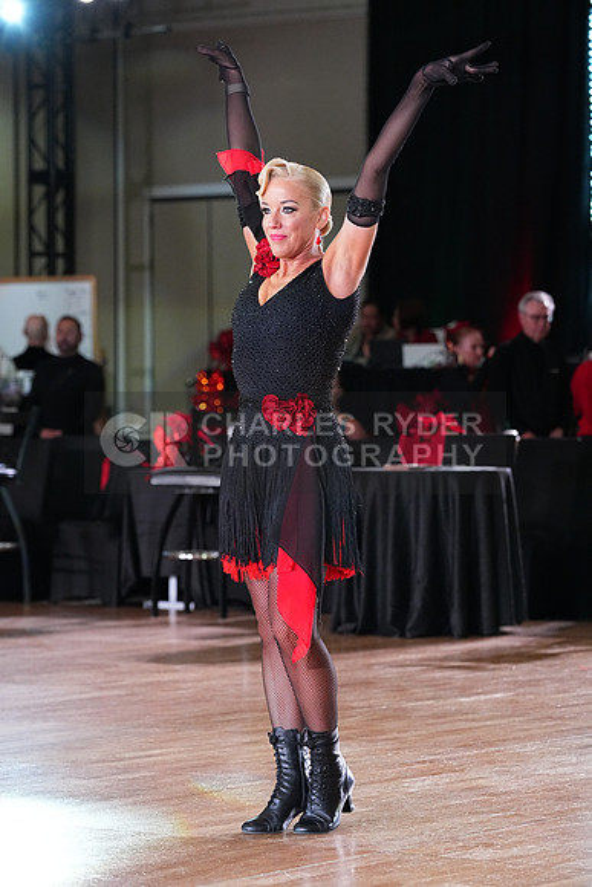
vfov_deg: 14.9
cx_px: 296
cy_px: 444
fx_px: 3402
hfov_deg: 9.9
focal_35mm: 138
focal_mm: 138
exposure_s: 1/400
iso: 6400
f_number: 5
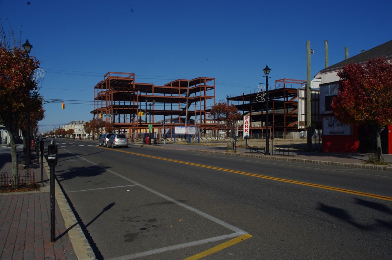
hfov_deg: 60.3
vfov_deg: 42.2
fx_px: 337
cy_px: 130
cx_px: 196
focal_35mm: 31
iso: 400
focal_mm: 21
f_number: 14
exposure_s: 1/640
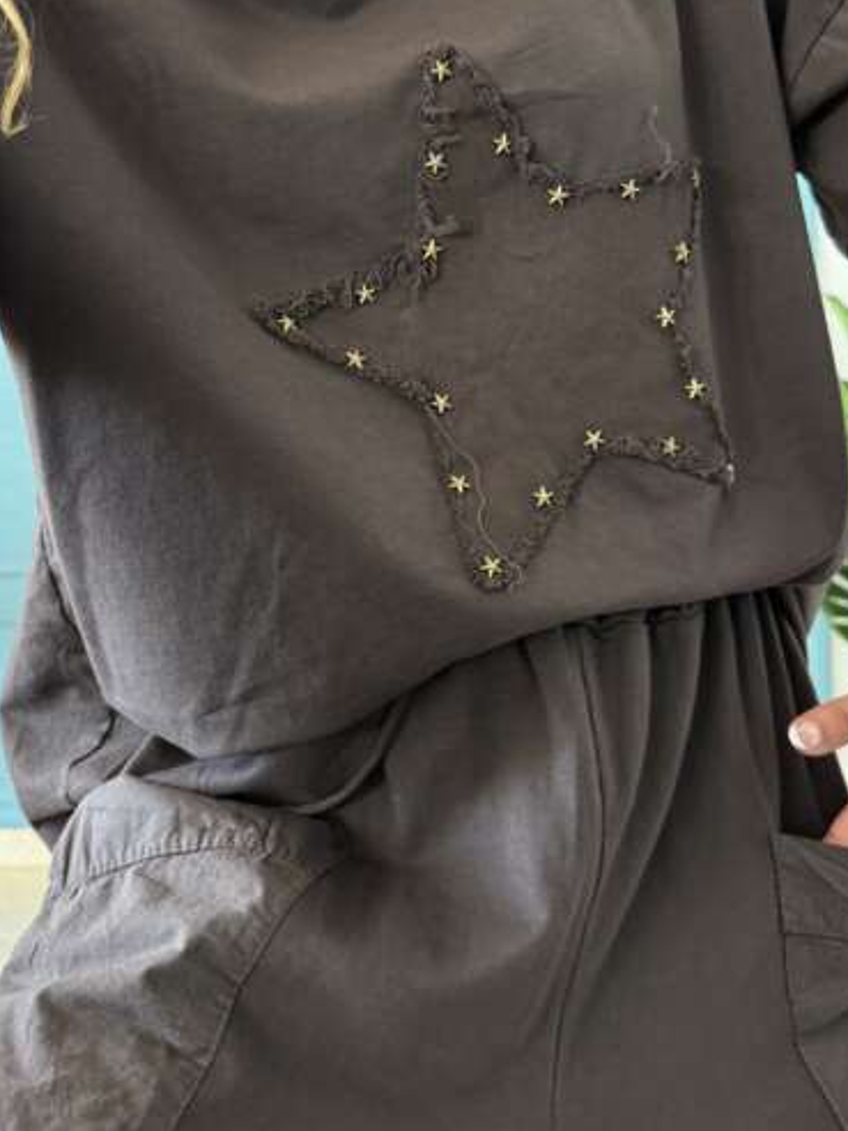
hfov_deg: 36.8
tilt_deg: +1.3
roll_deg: +0.7
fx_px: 1274
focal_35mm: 39
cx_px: 391
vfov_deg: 47.1
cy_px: 382
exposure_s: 1/60
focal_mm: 6.76
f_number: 1.78
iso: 320
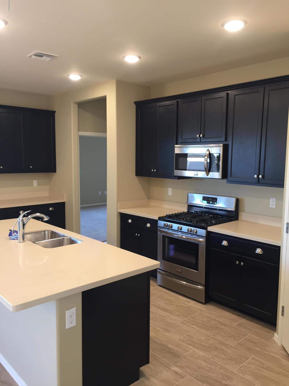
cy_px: 193
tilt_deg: -4.4
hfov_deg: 48.2
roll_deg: -0.3
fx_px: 323
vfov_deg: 61.7
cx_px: 144
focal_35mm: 29
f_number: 2.2
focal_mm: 4.15
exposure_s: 1/30
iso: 64
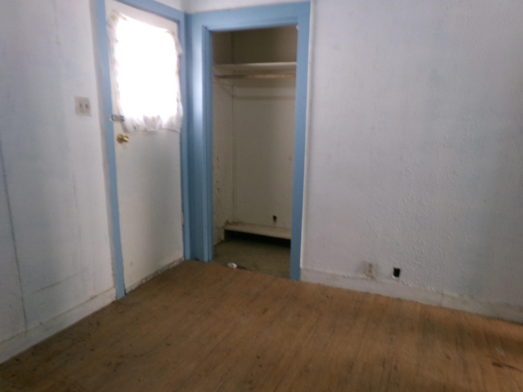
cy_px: 208
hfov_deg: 67.3
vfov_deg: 53.0
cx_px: 265
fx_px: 393
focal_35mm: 26
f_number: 3.7
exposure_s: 1/17
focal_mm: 4.3
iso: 361
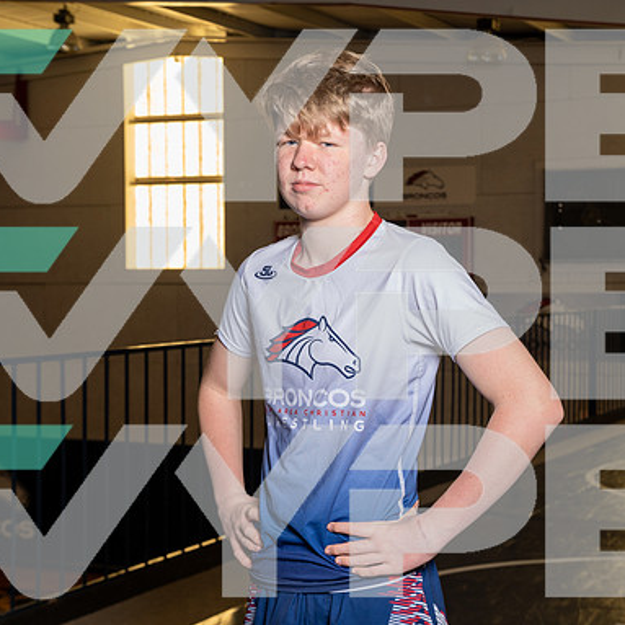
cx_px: 323
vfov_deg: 24.0
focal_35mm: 72
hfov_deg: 24.0
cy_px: 314
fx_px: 1471
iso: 800
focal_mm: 56
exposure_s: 1/125
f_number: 7.1
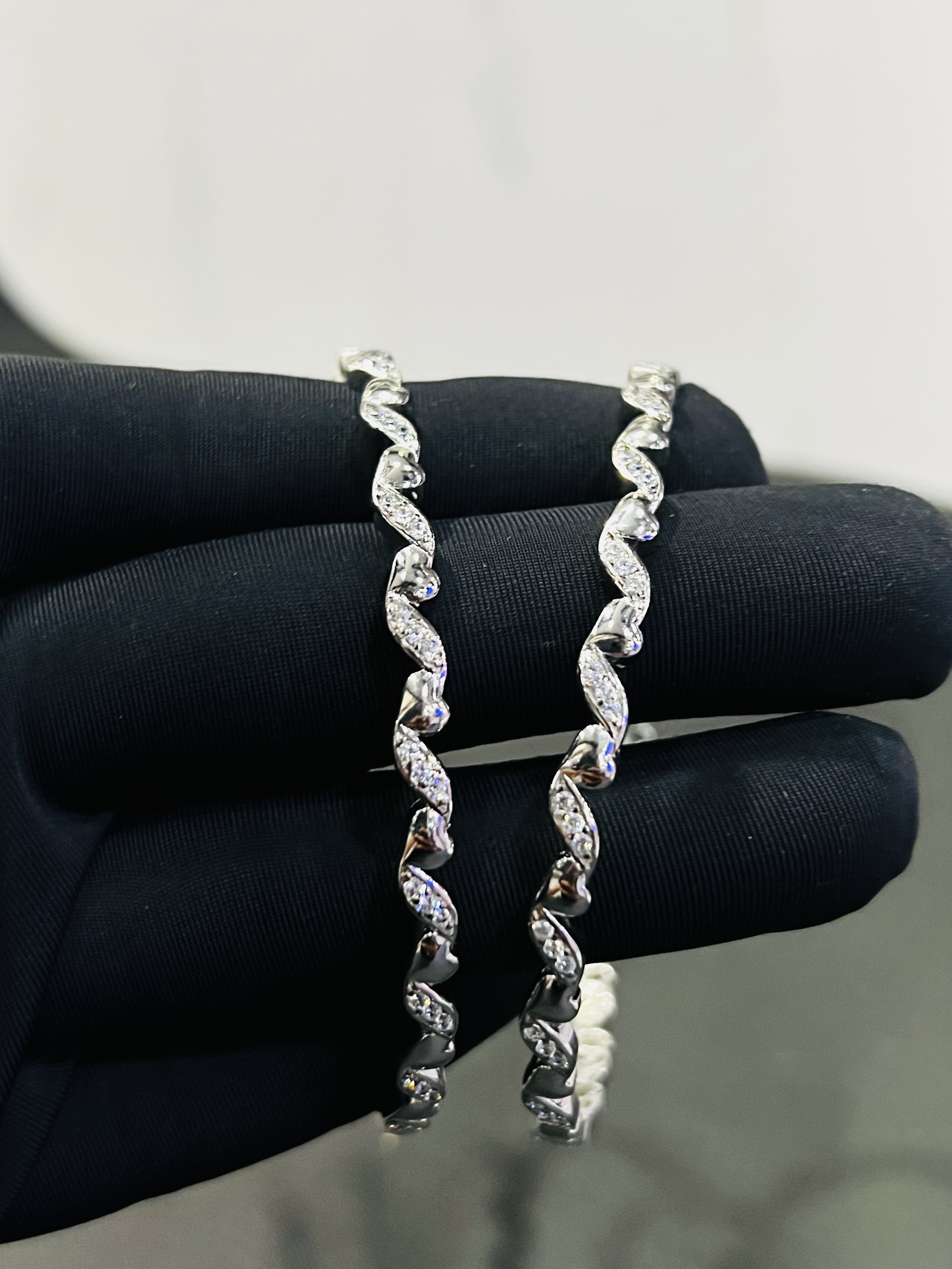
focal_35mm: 27
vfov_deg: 65.3
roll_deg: -1.8
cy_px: 642
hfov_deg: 51.4
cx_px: 470
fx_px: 990
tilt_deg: -28.0
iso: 64
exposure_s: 1/50
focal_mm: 5.7
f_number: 1.5
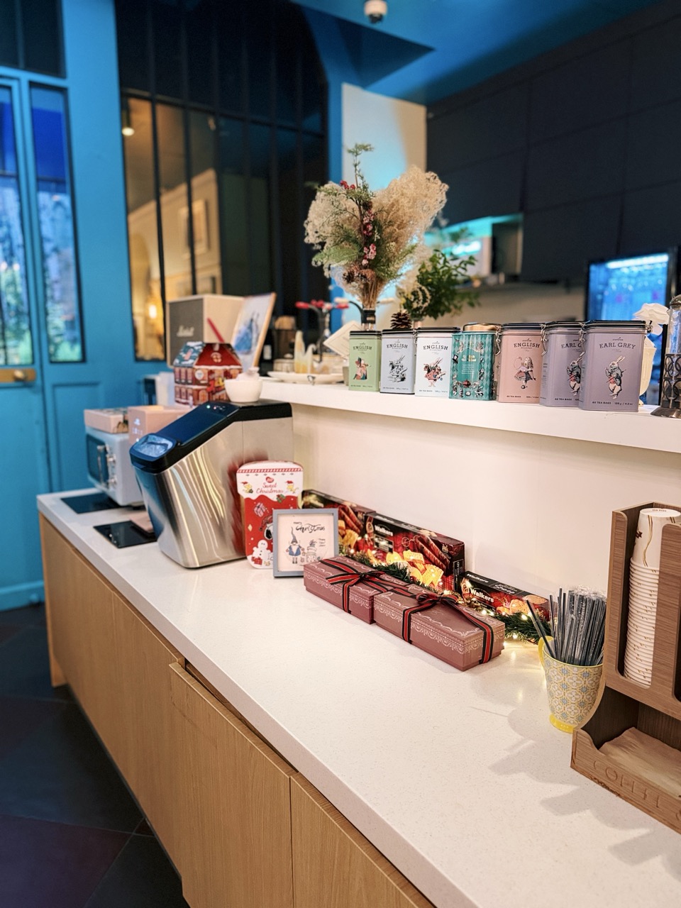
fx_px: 630
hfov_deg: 56.8
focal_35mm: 24
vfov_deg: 71.6
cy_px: 454
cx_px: 340
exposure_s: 1/60
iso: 800
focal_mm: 6.76
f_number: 1.78
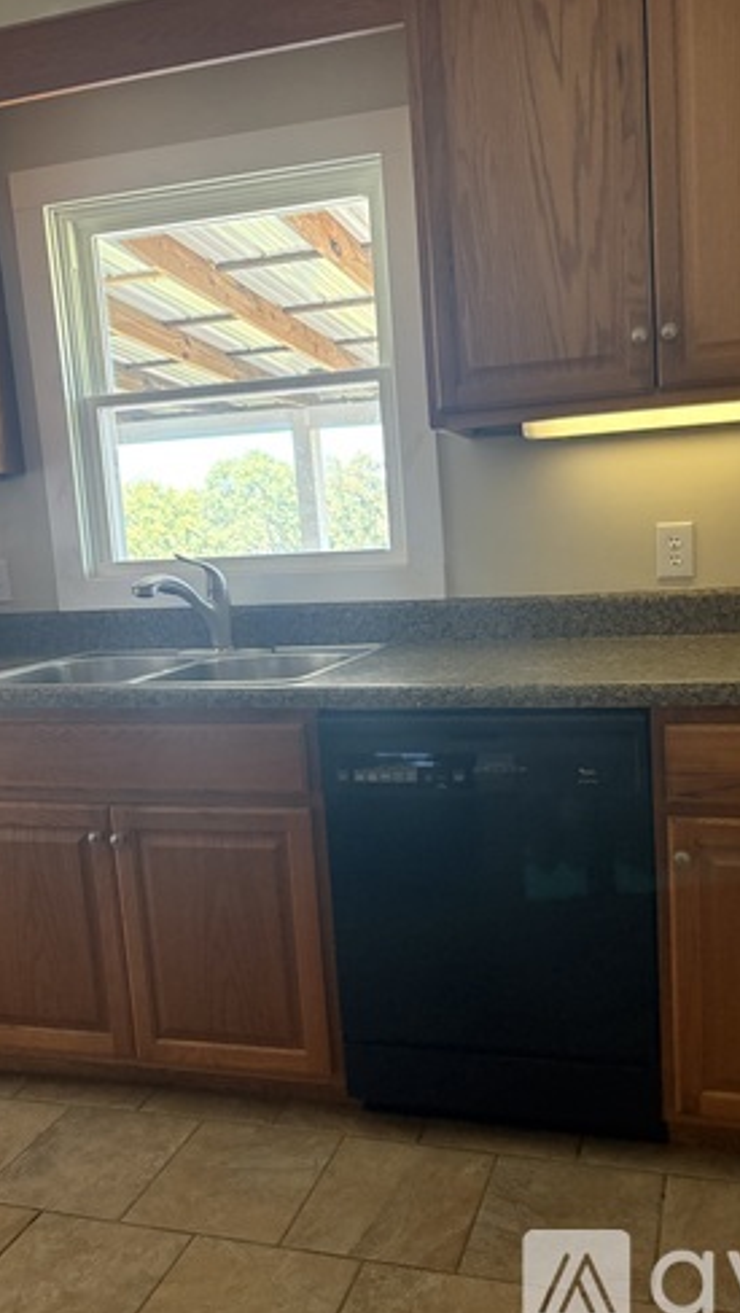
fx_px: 1010
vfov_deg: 66.0
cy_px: 665
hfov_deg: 40.0
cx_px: 453
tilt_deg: -6.9
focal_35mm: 29
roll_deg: +4.6
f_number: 1.6
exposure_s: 1/60
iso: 500
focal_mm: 5.96
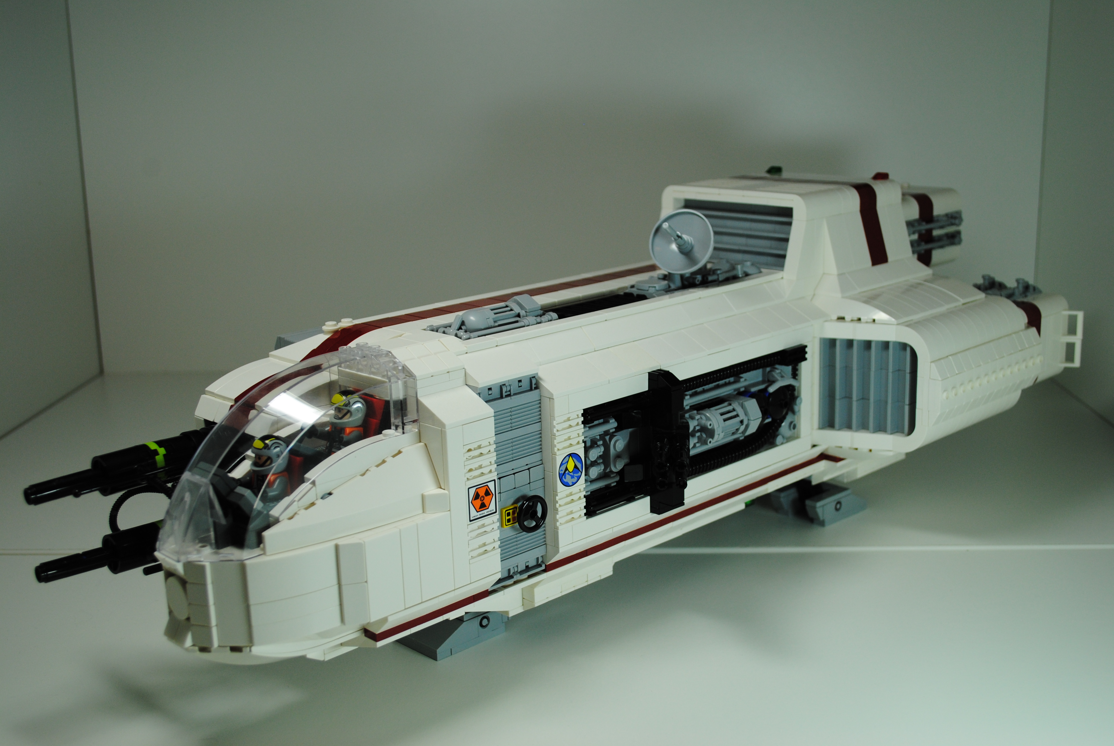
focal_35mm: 42
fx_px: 1301
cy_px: 373
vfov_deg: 32.0
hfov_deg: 46.3
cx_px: 557
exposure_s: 1/100
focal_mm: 28
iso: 200
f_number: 5
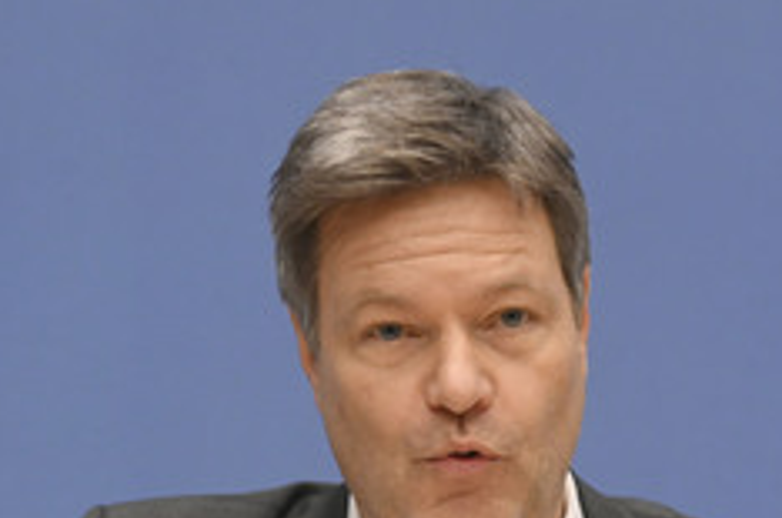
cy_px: 495
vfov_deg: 6.9
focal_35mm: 197
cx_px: 373
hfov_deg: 10.5
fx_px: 4271
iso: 4000
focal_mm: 102
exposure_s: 1/500
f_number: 5.6
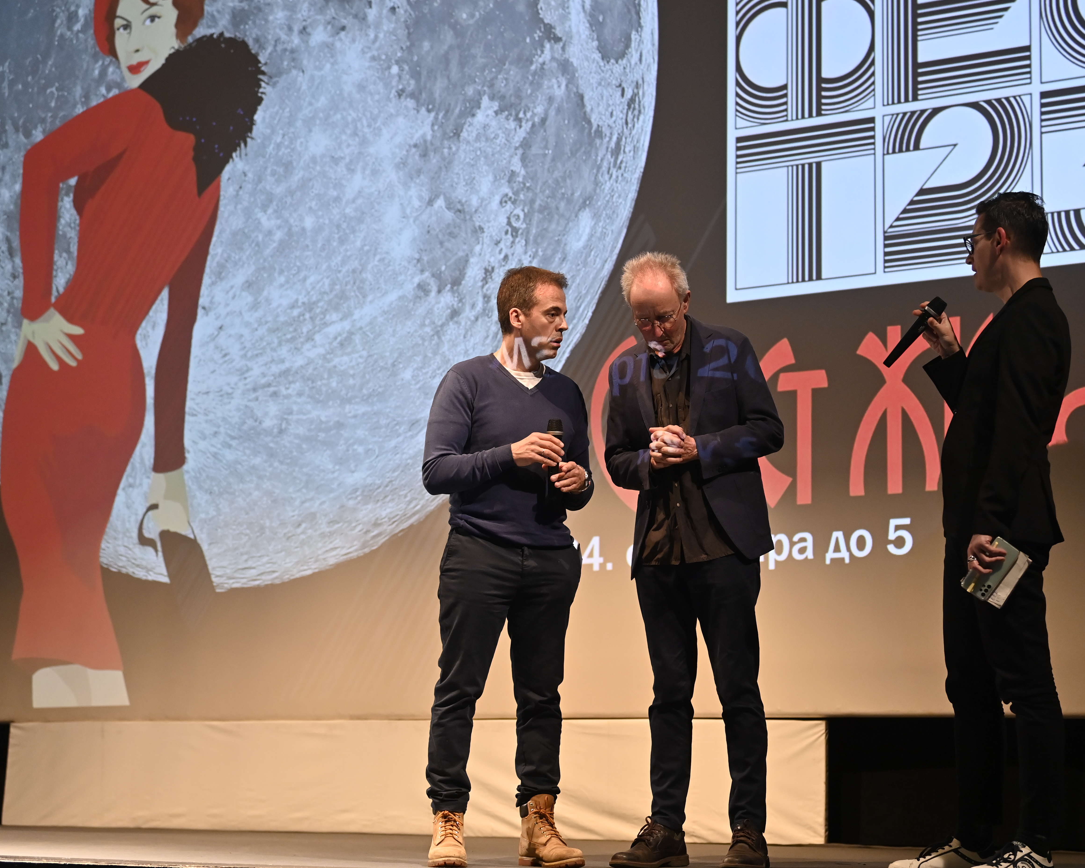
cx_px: 611
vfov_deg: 19.4
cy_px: 434
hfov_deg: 24.1
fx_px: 2537
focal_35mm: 79
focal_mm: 70
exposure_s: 1/160
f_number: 3.2
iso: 2500
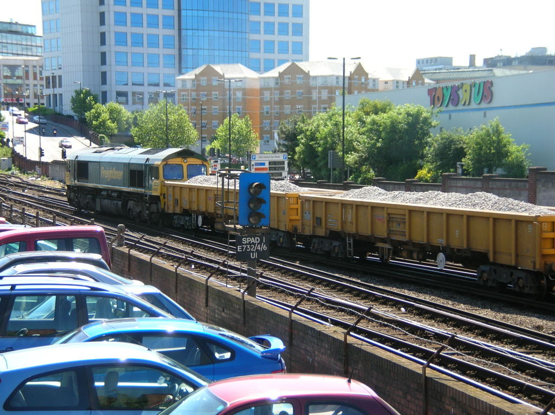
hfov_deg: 20.5
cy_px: 208
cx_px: 278
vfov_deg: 15.4
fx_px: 1538
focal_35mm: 96
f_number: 3.5
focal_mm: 15.9
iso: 50
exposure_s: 1/248
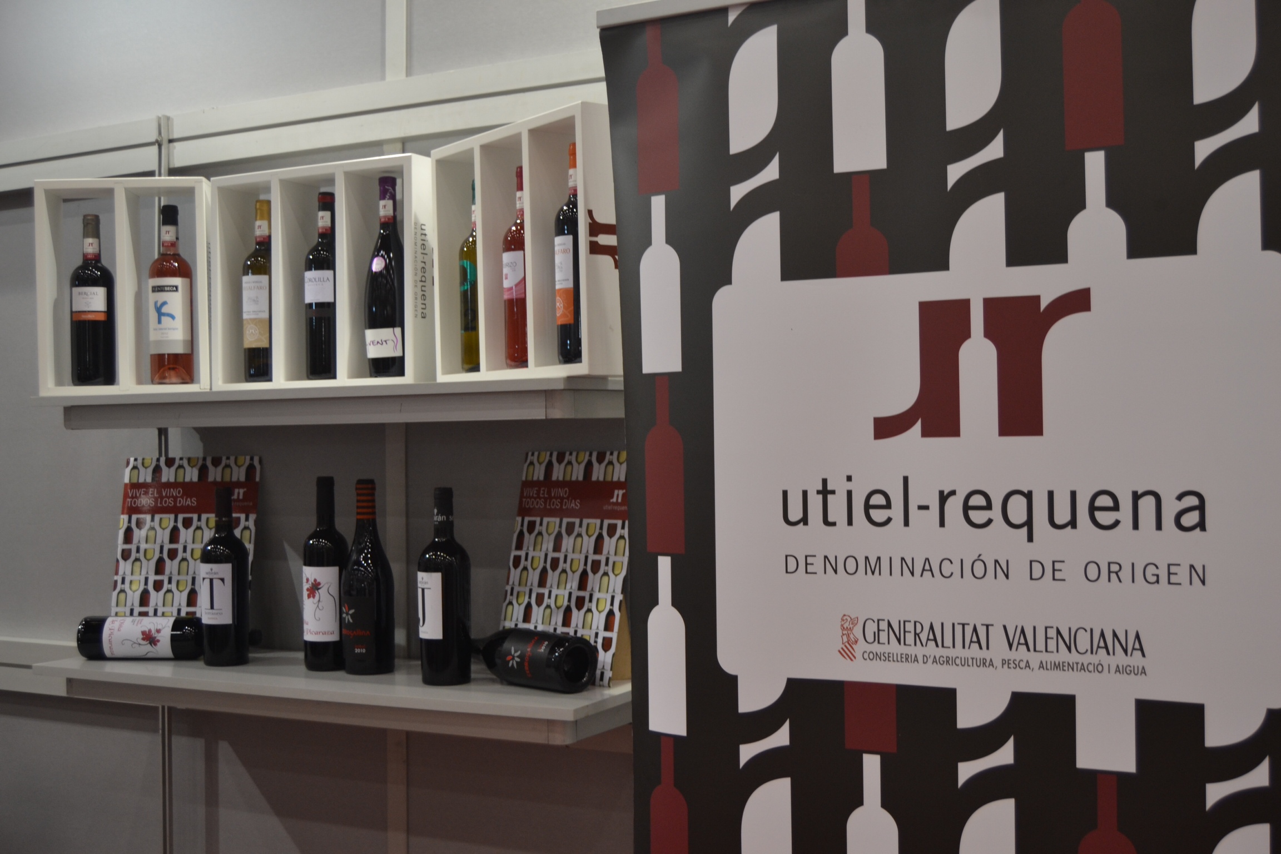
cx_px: 640
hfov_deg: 49.6
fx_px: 1388
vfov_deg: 34.2
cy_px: 427
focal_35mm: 39
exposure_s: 1/60
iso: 450
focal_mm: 26
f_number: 4
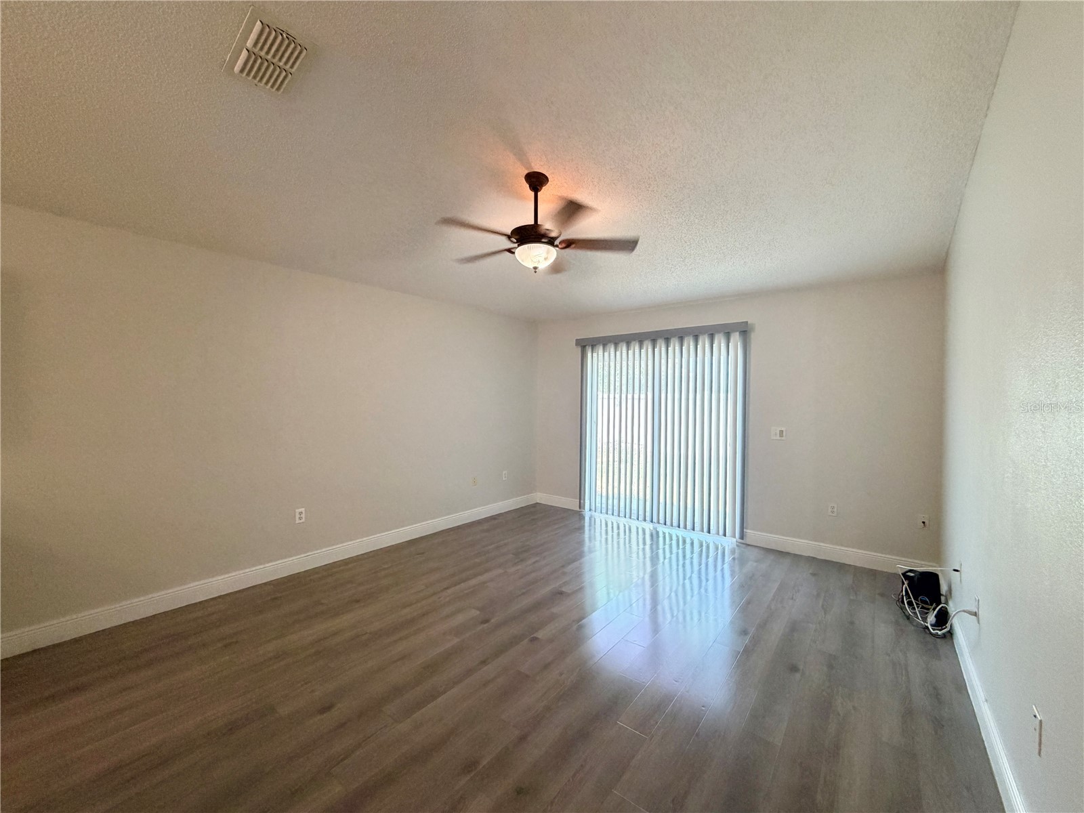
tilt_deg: -0.9
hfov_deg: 102.1
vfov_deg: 85.7
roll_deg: -0.4
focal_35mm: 14
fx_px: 438
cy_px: 406
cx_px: 542
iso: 250
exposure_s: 1/60
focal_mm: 2.22
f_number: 2.2
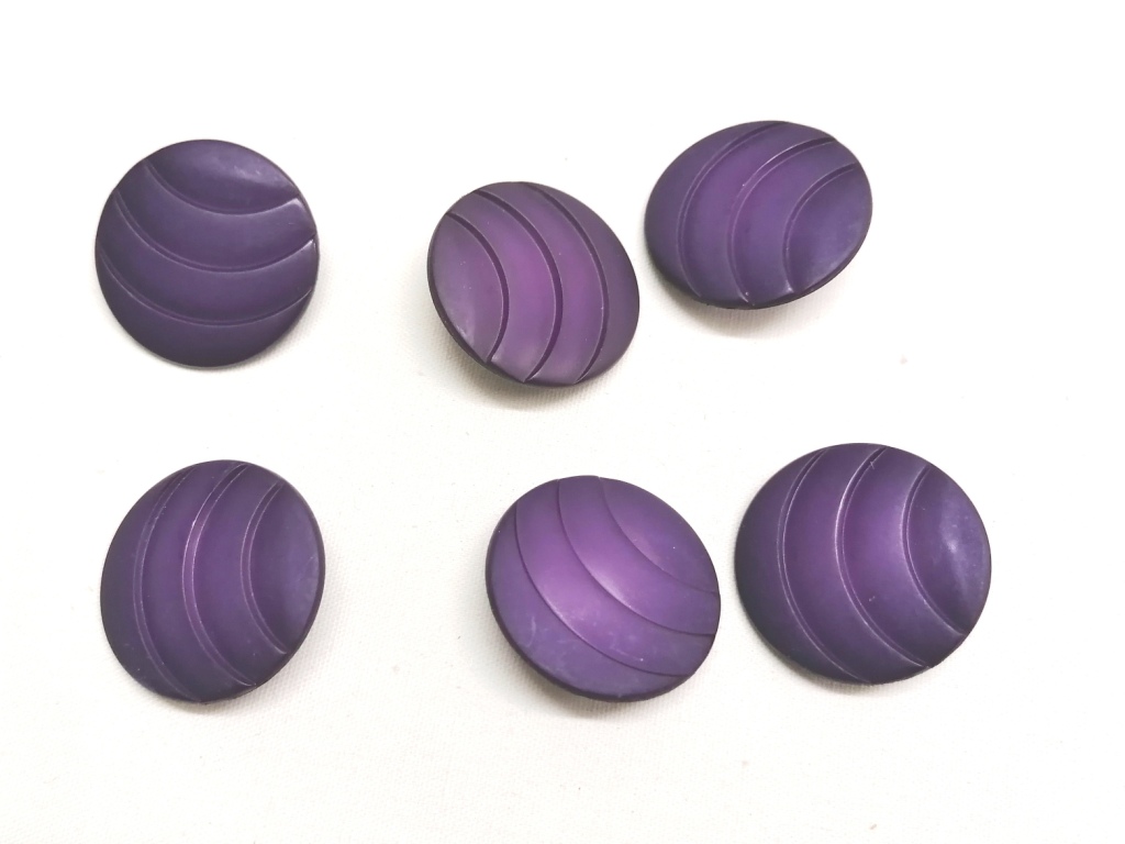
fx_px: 877
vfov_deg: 51.4
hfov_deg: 65.3
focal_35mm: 27
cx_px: 562
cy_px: 422
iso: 160
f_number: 1.8
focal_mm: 4.75
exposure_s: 1/50
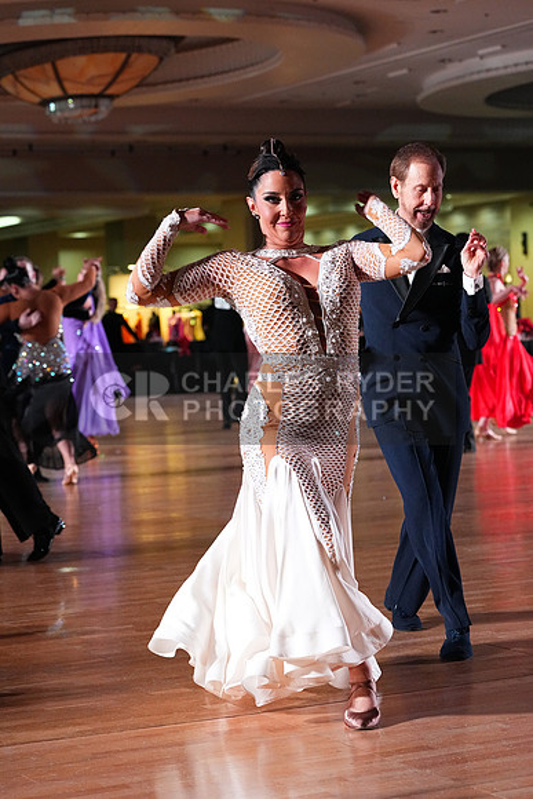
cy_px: 400
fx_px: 1909
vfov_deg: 23.6
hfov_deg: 15.9
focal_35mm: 86
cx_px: 266
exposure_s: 1/400
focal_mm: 86
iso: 6400
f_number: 5
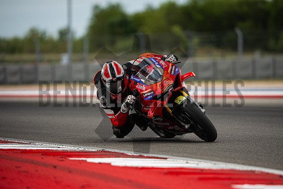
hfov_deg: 6.9
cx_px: 142
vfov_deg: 4.6
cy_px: 94
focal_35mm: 300
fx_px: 2359
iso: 320
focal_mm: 200
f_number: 2
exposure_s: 1/4000
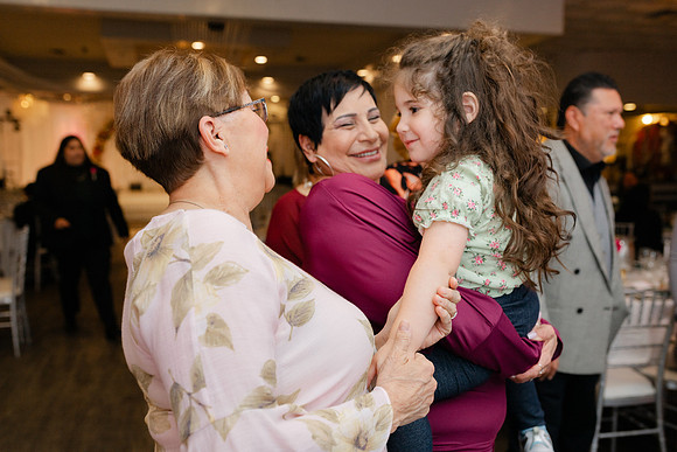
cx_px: 338
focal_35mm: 35
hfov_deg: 54.4
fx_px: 658
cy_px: 226
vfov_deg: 37.9
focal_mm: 35
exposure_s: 1/160
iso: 400
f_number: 4
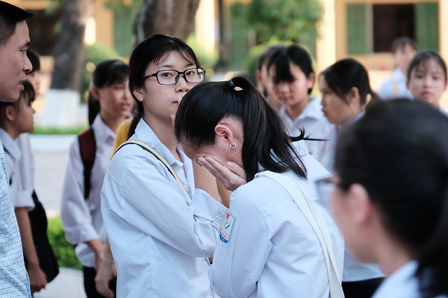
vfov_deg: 6.8
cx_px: 224
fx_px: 2525
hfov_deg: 10.1
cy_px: 149
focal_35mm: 203
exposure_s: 1/120
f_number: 5.6
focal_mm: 135
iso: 800
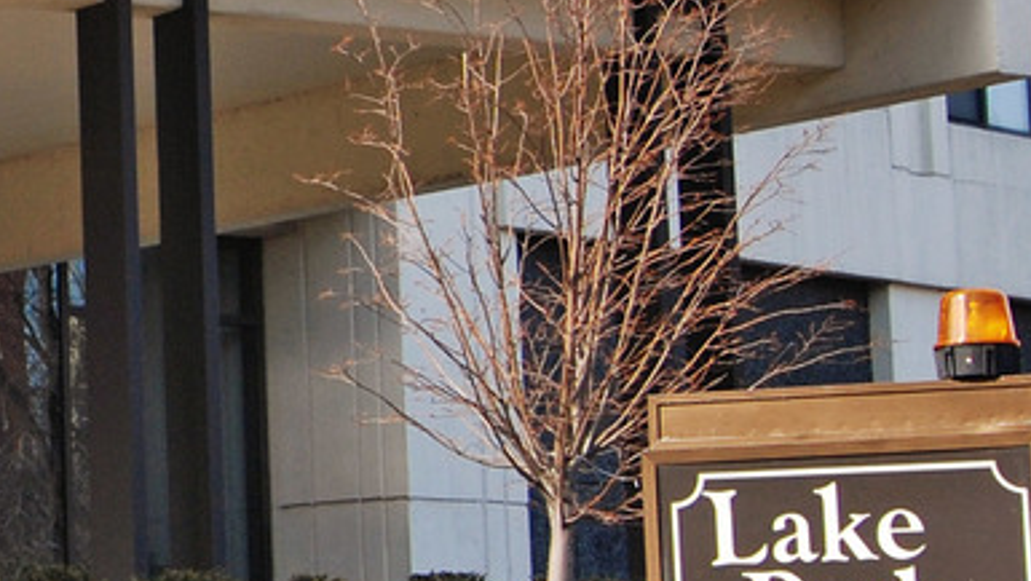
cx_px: -550
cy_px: 75
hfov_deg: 12.8
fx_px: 4322
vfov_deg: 7.7
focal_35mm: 158
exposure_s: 1/320
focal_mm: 24
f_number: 6.3
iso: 200
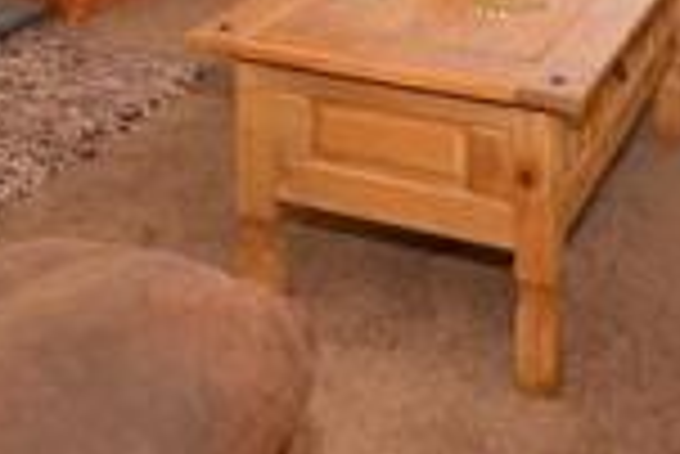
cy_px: -429
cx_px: 365
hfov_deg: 30.9
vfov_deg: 16.5
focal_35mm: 65
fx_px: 1229
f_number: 5
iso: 200
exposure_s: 1/60
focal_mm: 10
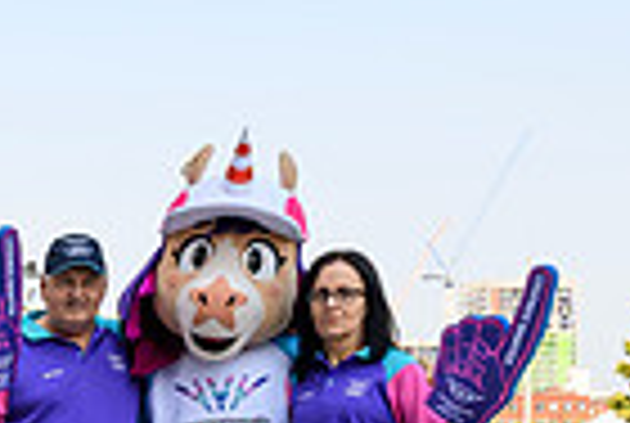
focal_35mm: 123
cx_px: -509
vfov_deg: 10.9
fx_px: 2157
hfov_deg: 14.6
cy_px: 565
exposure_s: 1/500
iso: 500
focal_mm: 28
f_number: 8
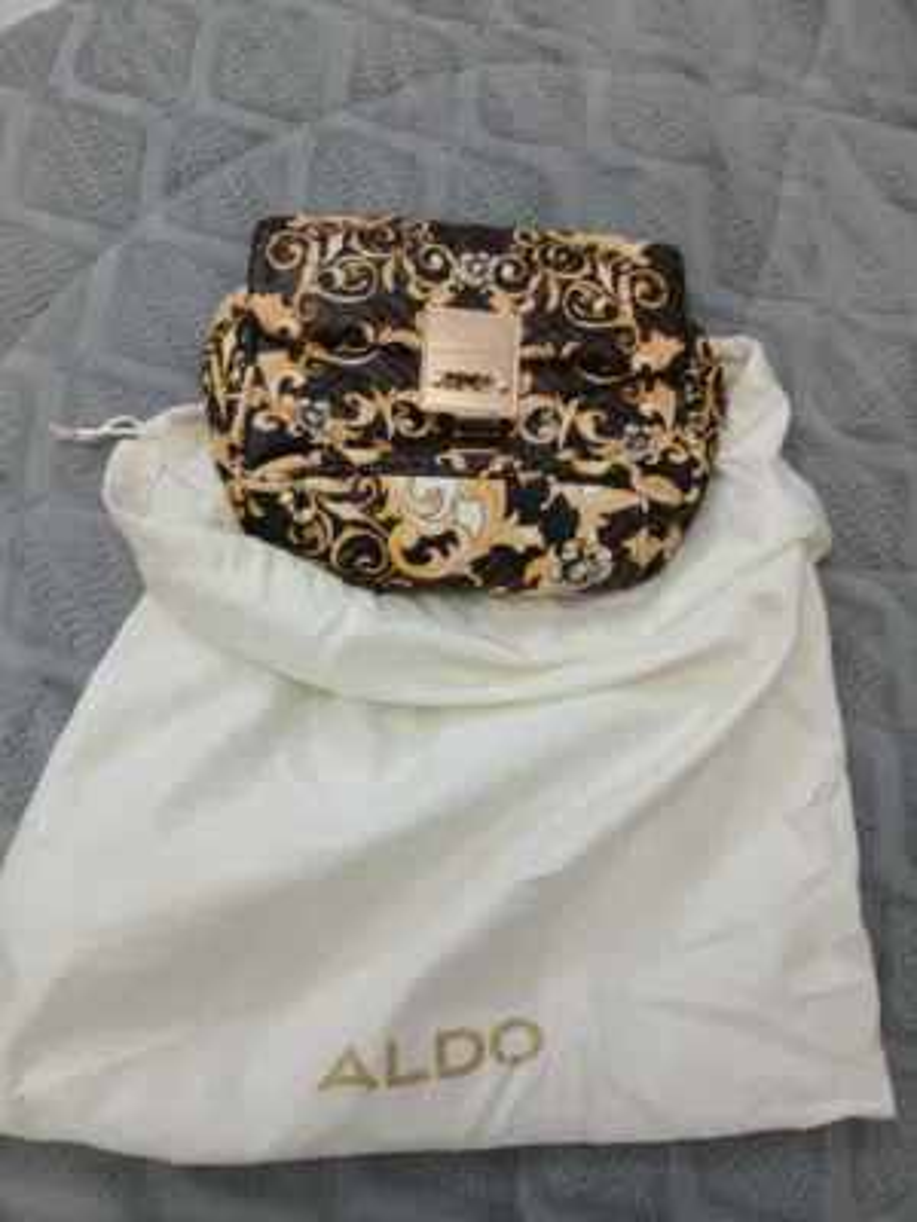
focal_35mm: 26
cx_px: 458
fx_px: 918
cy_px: 611
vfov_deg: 67.3
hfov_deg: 53.1
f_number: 1.8
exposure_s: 1/50
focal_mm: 3.98
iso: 200
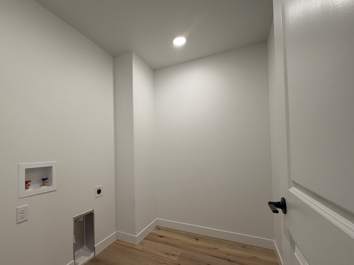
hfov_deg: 90.4
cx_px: 150
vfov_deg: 74.5
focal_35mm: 17
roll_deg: +1.1
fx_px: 174
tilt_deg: +0.7
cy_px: 147
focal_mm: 2.22
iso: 160
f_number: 2.2
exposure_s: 1/120
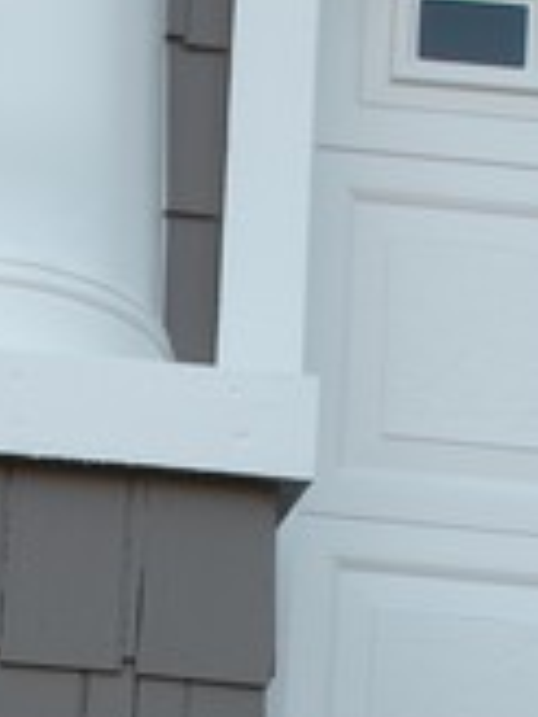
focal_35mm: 79
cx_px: -83
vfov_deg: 22.3
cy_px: 922
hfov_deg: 17.9
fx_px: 1637
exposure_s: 1/112
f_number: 4.5
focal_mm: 4.7
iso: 64
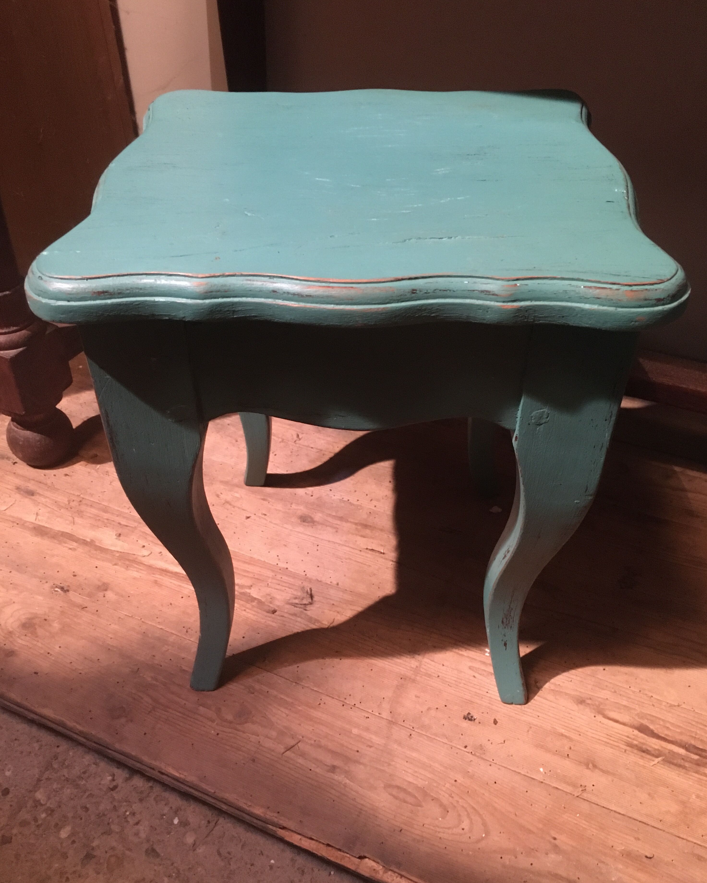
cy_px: 462
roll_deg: +1.2
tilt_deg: -38.8
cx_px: 351
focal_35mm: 31
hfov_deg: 47.1
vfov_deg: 57.2
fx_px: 811
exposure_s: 1/17
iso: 500
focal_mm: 4.15
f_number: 2.2
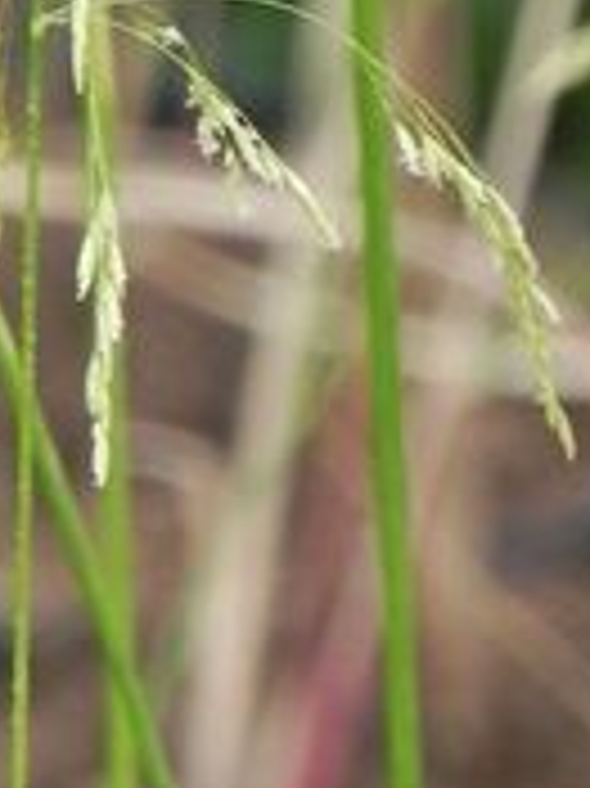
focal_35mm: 1727
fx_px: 39295
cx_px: -338
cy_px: -874
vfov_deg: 1.1
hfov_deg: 0.9
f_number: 5
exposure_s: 1/80
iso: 160
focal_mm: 67.2
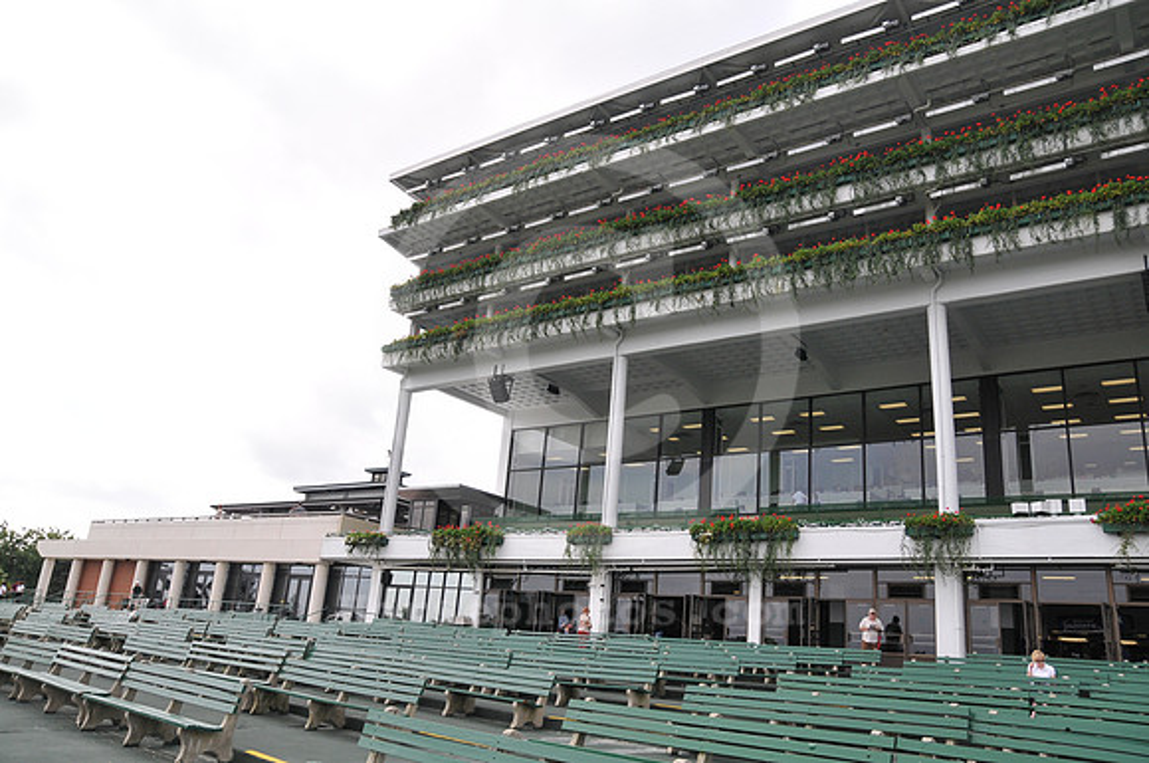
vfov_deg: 50.3
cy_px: 382
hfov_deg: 70.5
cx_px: 574
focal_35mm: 26
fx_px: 813
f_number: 4.5
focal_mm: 17
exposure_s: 1/2000
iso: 400
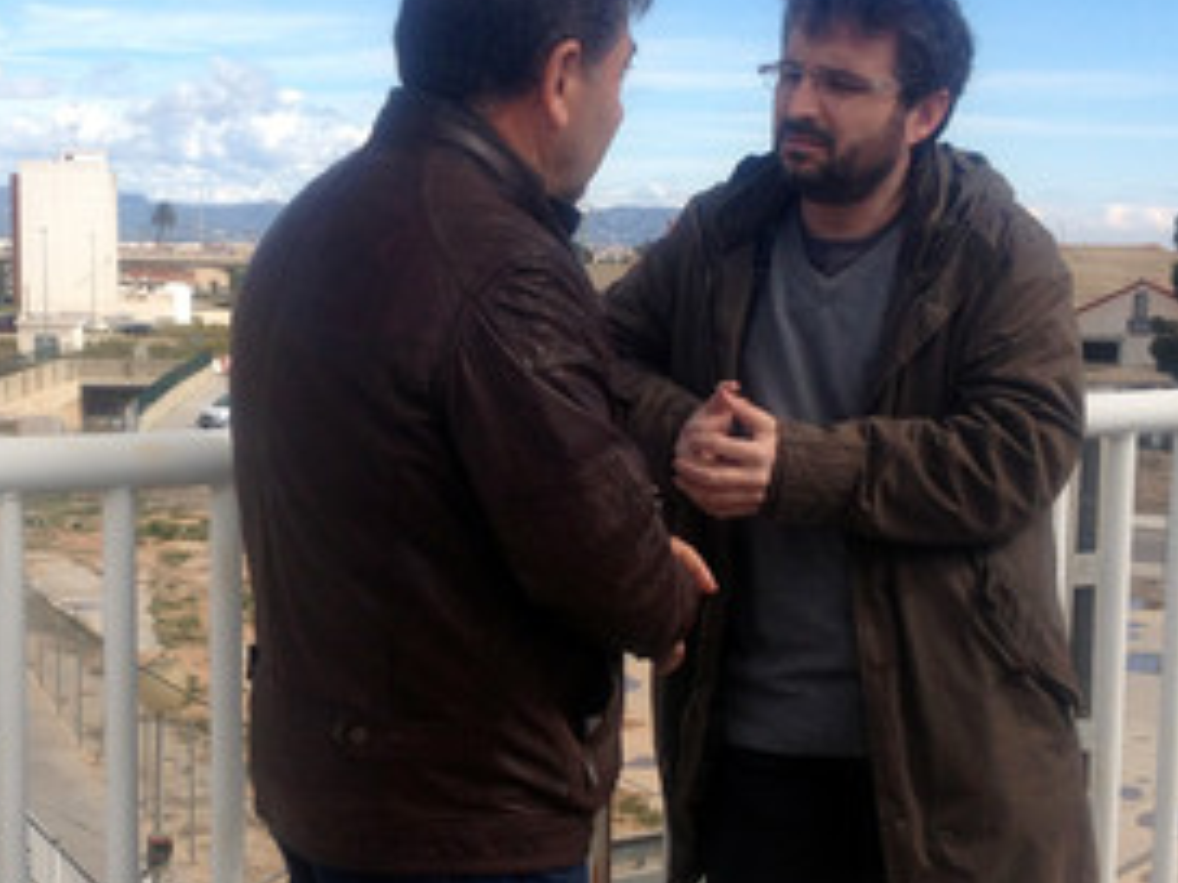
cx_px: 377
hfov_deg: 26.5
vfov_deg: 20.1
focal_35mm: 73
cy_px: 541
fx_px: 2484
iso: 50
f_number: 2.4
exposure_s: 1/1381
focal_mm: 4.28
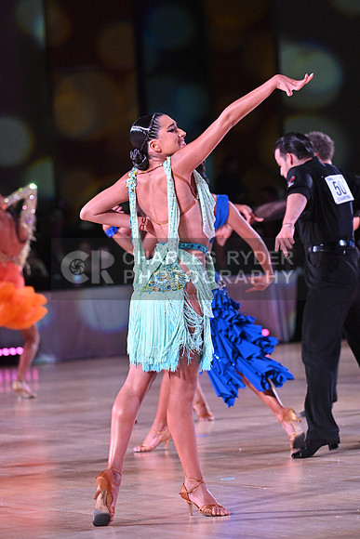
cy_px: 270
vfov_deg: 10.3
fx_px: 2998
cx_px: 180
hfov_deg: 6.9
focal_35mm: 200
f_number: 5
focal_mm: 200
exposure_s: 1/400
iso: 5000
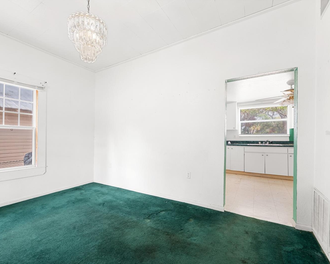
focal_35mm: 16
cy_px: 133
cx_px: 147
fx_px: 156
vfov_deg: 80.4
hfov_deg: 92.8
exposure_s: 1/2
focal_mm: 14
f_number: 9
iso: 250
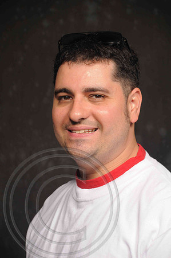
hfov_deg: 8.7
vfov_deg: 13.1
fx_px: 1125
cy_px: 129
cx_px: 86
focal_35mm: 158
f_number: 5.6
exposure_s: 1/30
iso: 200
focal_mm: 105
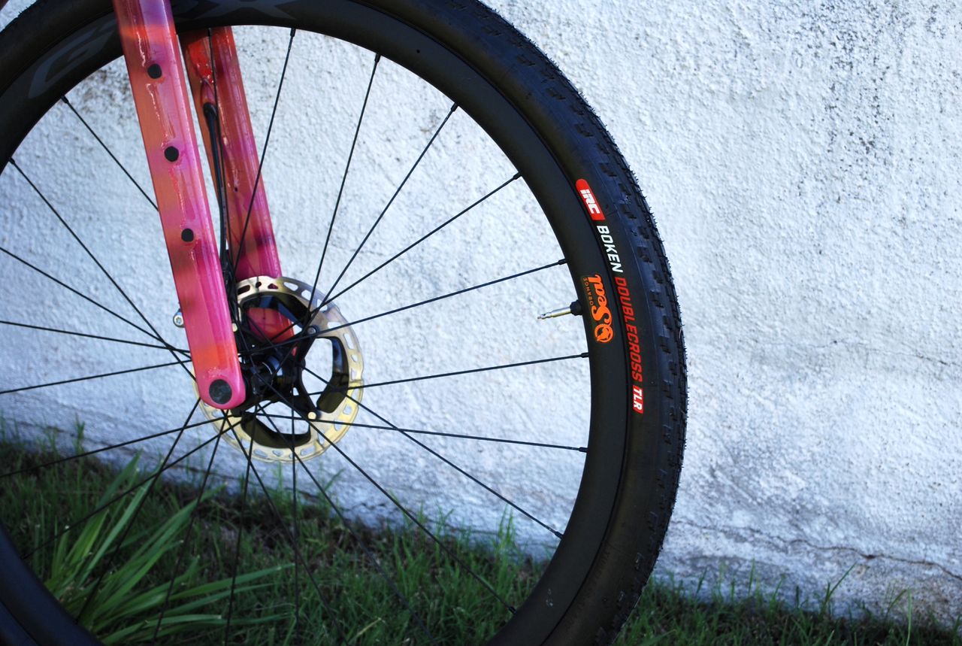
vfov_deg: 20.7
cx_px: 481
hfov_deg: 30.5
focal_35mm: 66
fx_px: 1767
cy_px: 323
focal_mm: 44
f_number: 5.3
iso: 200
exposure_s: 1/160
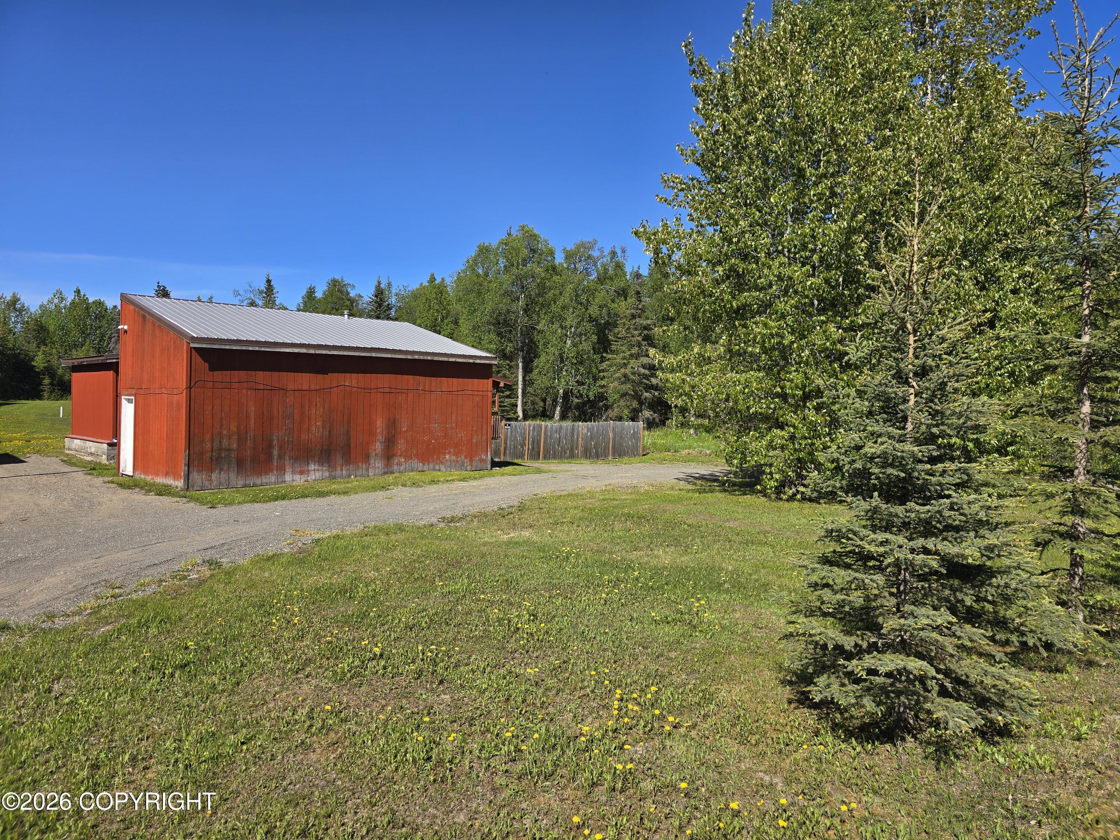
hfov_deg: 73.9
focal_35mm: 23
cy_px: 420
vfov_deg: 58.9
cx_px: 560
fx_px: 744
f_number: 1.7
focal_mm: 6.3
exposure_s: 1/944
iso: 12
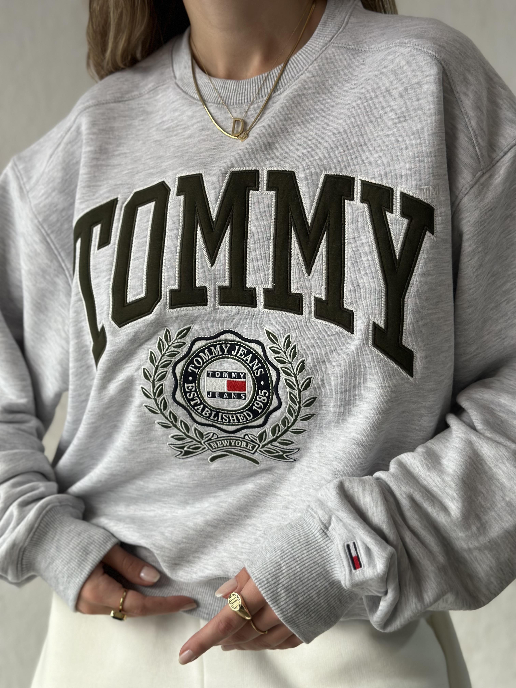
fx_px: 954
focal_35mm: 48
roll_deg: -0.5
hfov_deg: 30.3
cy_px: 344
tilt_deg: -2.9
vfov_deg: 39.7
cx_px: 258
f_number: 1.78
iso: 125
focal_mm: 6.86
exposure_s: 1/60
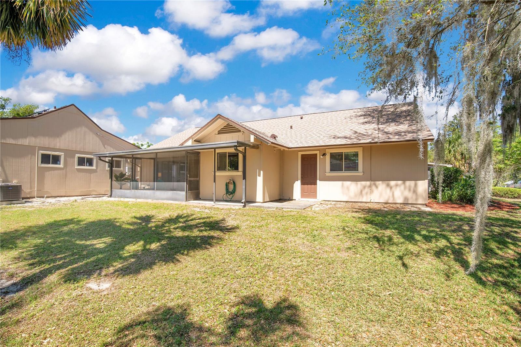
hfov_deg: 96.7
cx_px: 260
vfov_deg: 73.7
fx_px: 231
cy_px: 174
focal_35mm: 16
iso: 100
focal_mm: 16
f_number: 5.6
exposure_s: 1/320
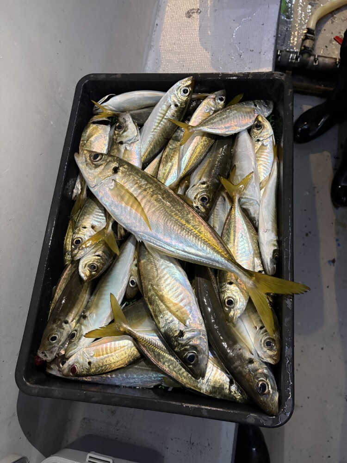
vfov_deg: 67.3
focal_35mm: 26
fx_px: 348
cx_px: 174
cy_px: 232
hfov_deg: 53.1
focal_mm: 5.96
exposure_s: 1/45
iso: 500
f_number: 1.6
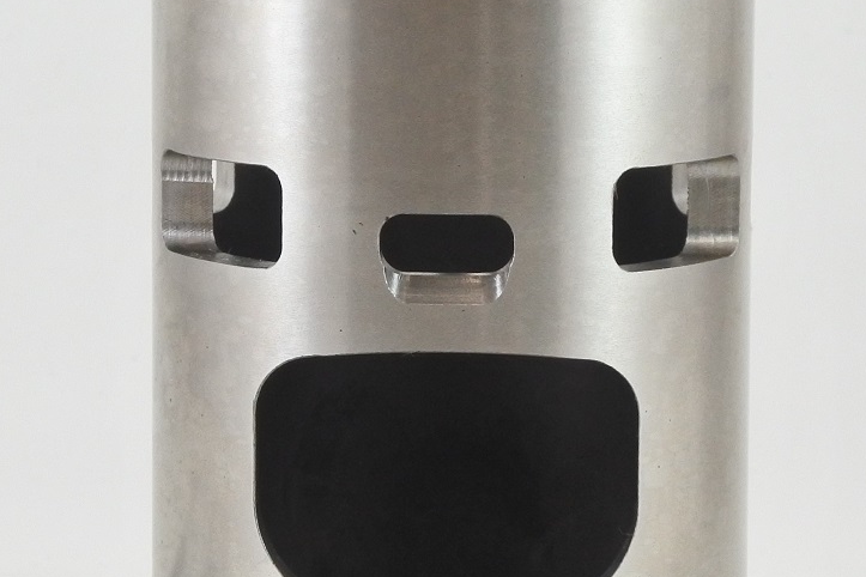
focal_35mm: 132
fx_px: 3175
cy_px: 255
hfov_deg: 15.5
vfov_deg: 10.4
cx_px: 265
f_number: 4.8
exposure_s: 1/125
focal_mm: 21.4
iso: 640
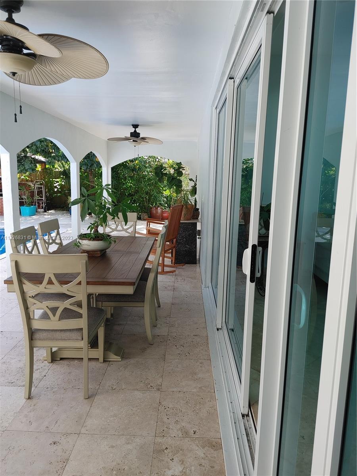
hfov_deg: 53.1
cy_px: 238
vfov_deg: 67.3
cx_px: 178
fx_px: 358
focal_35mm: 26
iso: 50
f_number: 1.8
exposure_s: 1/246
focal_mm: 4.81
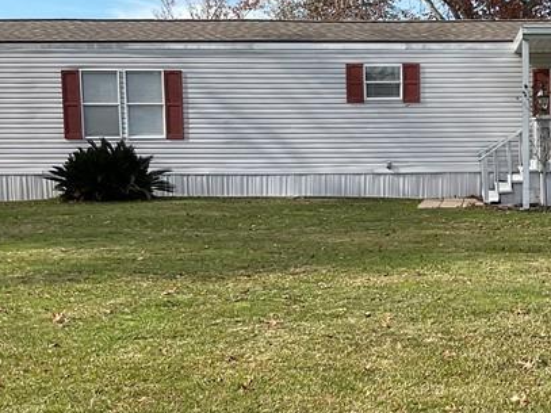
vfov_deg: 20.1
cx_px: 508
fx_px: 1162
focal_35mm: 73
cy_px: 248
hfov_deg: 25.7
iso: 16
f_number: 1.8
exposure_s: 1/1221
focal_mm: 3
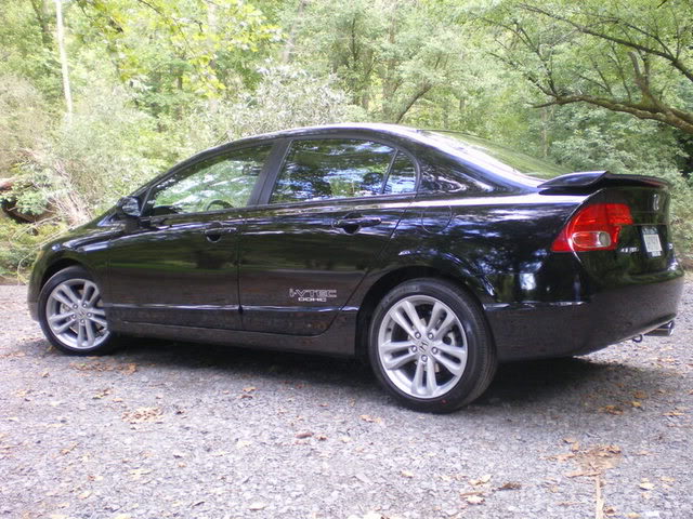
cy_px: 260
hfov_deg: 49.0
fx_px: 761
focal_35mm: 38
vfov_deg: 37.7
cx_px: 346
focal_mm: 6.3
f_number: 3.1
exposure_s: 1/30
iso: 160
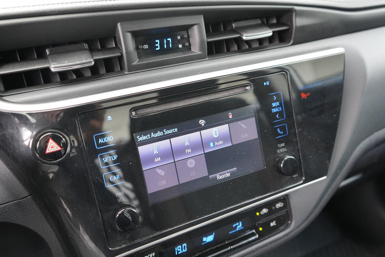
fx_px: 310
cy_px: 128
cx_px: 192
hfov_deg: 63.6
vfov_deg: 45.0
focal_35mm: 29
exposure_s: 1/60
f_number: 4
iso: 400
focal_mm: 29
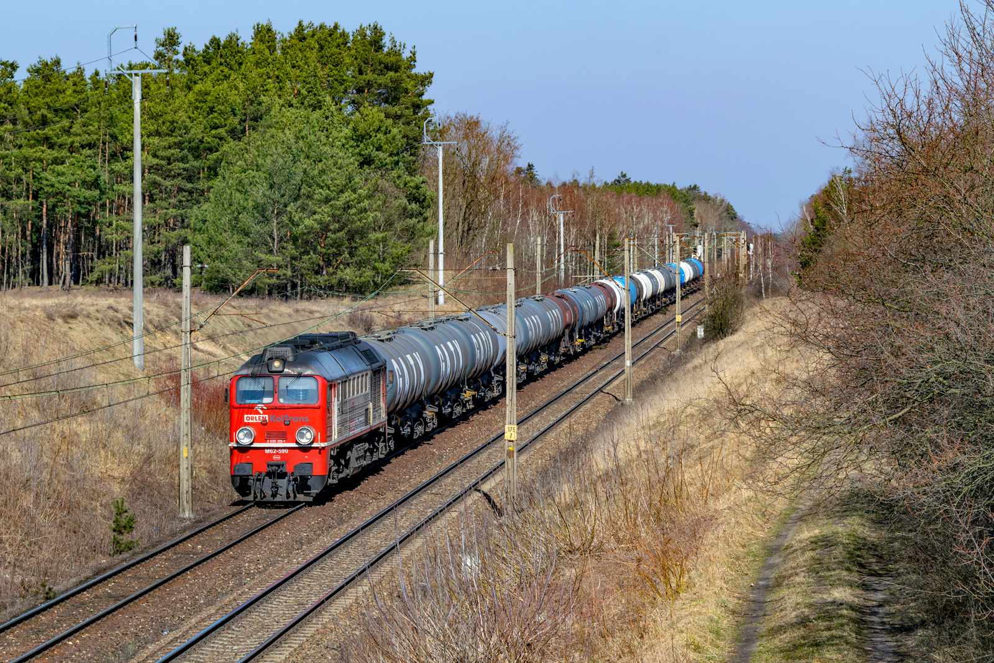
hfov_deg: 19.5
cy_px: 332
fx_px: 2899
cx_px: 497
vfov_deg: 13.0
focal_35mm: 105
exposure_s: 1/400
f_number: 8
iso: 100
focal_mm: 70
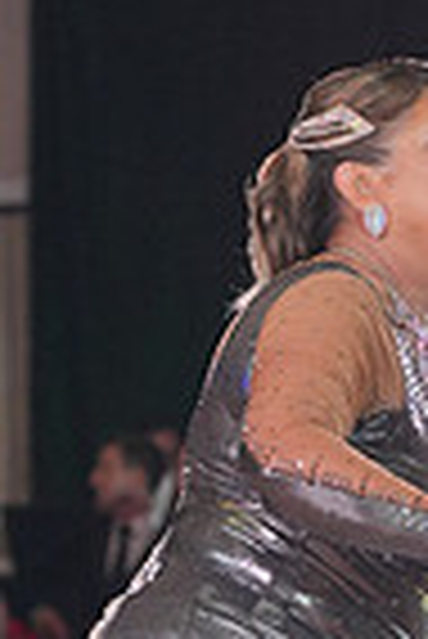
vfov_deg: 5.7
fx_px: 6404
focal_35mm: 360
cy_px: 792
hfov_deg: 3.8
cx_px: 439
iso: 1600
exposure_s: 1/500
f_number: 4
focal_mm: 88
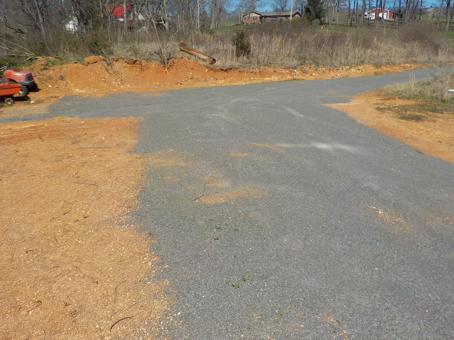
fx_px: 393
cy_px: 170
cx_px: 227
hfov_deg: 60.0
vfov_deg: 46.8
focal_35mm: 30
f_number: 3.3
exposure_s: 1/1600
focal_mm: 4.1
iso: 125
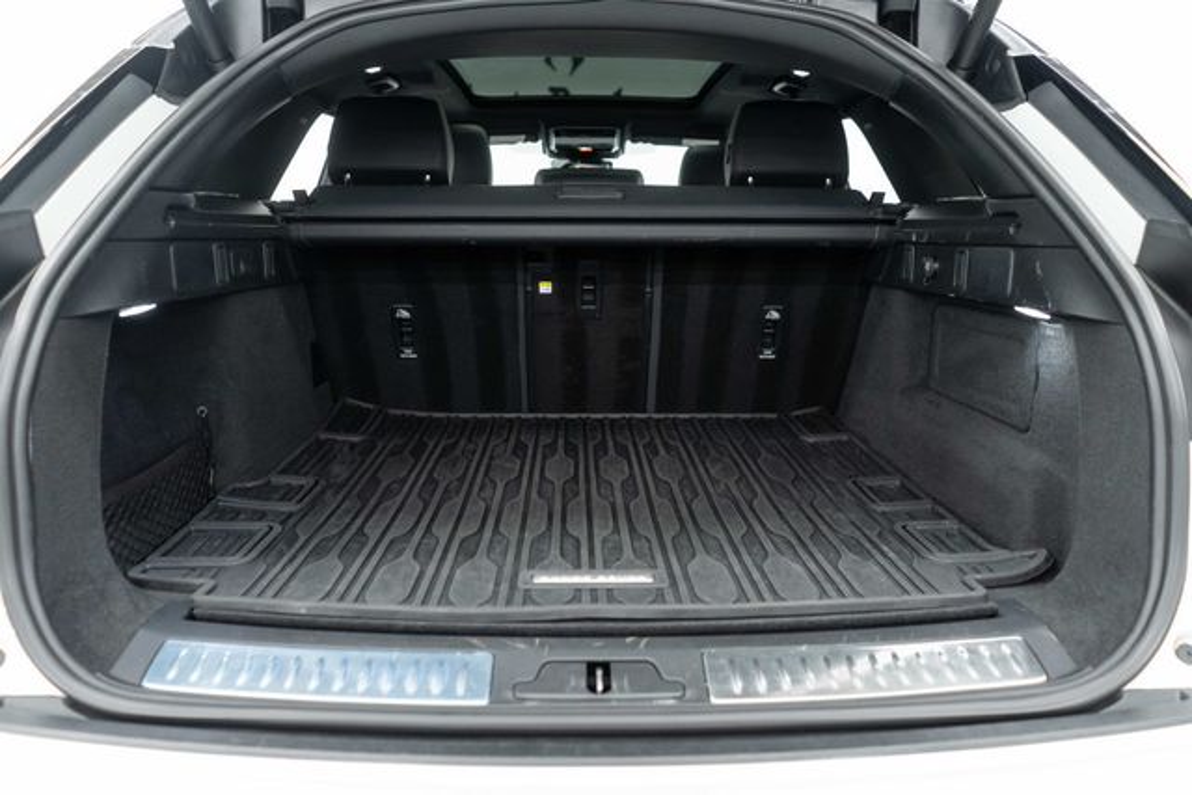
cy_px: 398
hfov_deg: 65.5
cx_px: 596
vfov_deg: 46.4
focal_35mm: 28
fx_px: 927
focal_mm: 28
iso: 1250
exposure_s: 1/40
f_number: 3.5
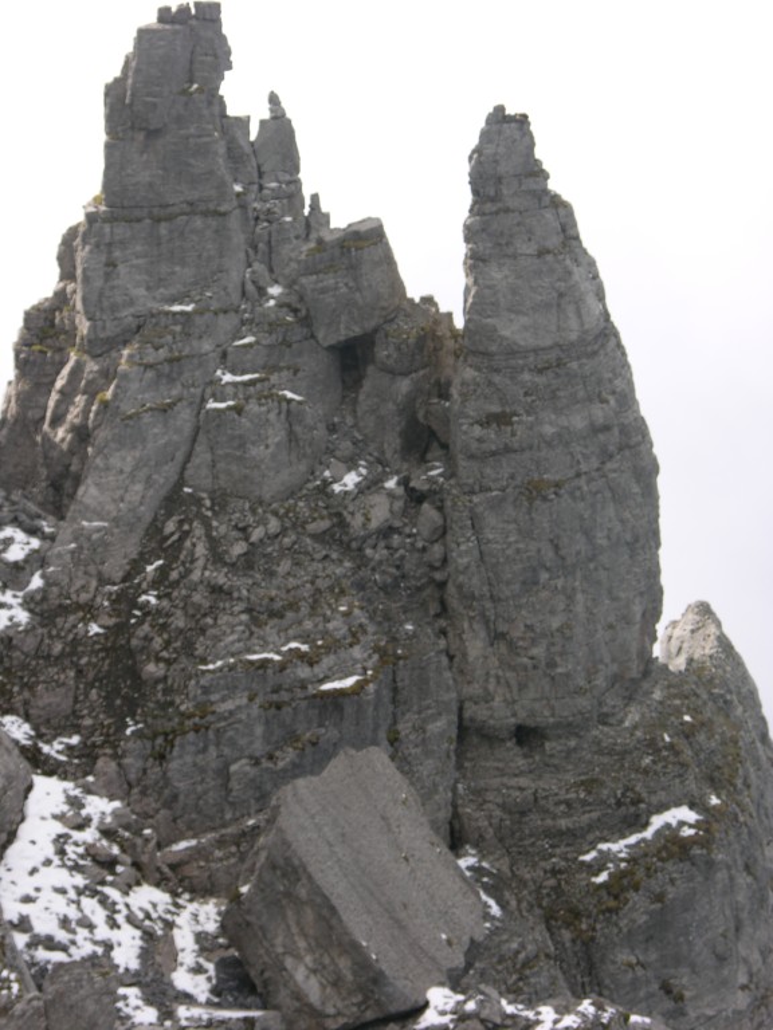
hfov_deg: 12.3
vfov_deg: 16.4
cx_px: 386
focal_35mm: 120
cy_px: 515
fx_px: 3573
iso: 50
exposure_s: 1/246
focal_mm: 29.5
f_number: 4.7
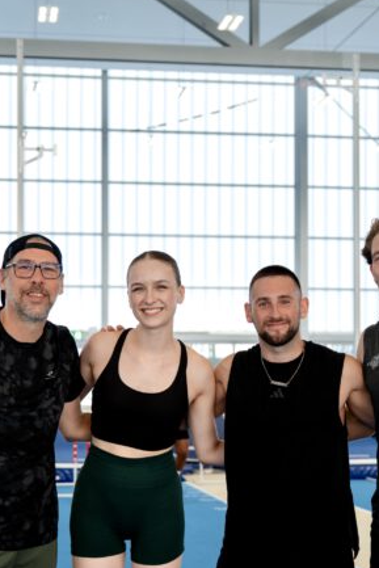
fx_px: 1231
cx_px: 192
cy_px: 384
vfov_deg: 25.8
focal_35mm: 78
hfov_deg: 17.5
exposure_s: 1/160
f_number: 2.8
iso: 200
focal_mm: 33
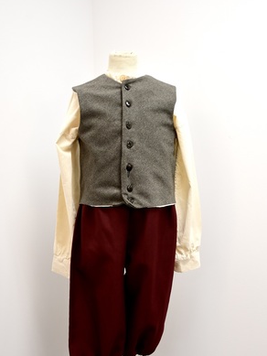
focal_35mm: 40
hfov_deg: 36.0
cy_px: 183
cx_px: 135
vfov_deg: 46.8
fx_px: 411
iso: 800
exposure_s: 1/80
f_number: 5
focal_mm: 24
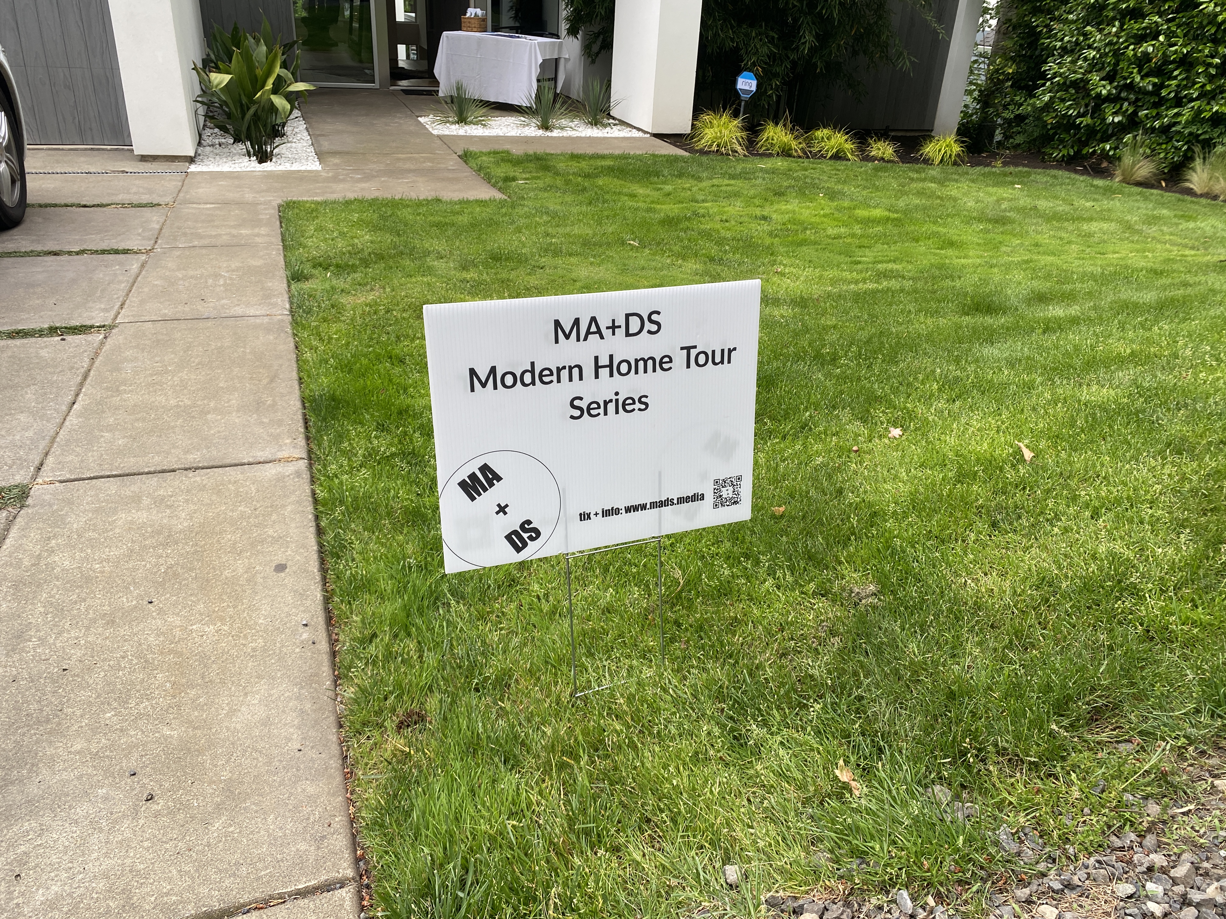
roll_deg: -3.3
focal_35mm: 26
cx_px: 613
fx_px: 921
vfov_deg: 53.1
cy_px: 460
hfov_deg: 67.3
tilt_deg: -27.3
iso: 32
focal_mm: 4.25
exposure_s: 1/493
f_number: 1.8
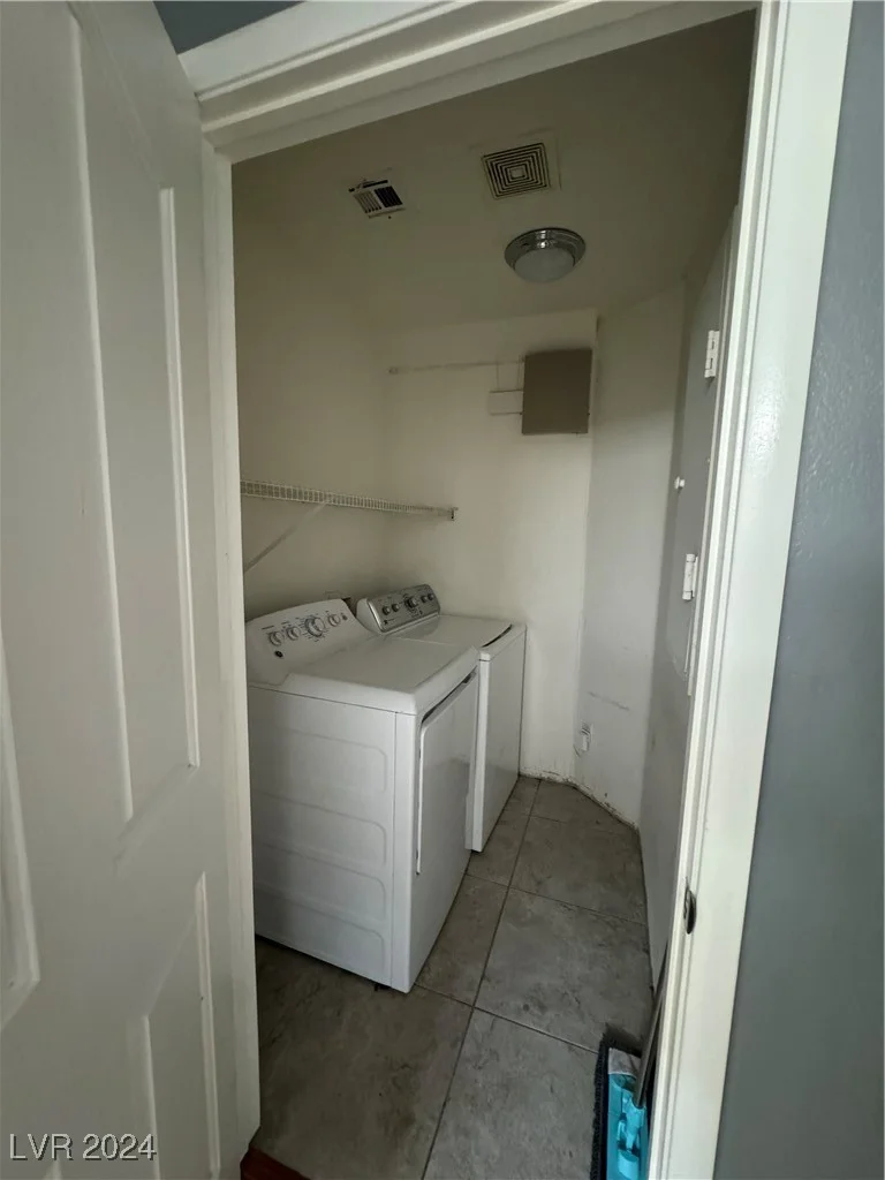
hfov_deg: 85.7
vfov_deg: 102.1
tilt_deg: -7.2
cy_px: 590
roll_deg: -1.8
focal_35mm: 14
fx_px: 477
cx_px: 442
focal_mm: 2.22
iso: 1250
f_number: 2.2
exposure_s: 1/59
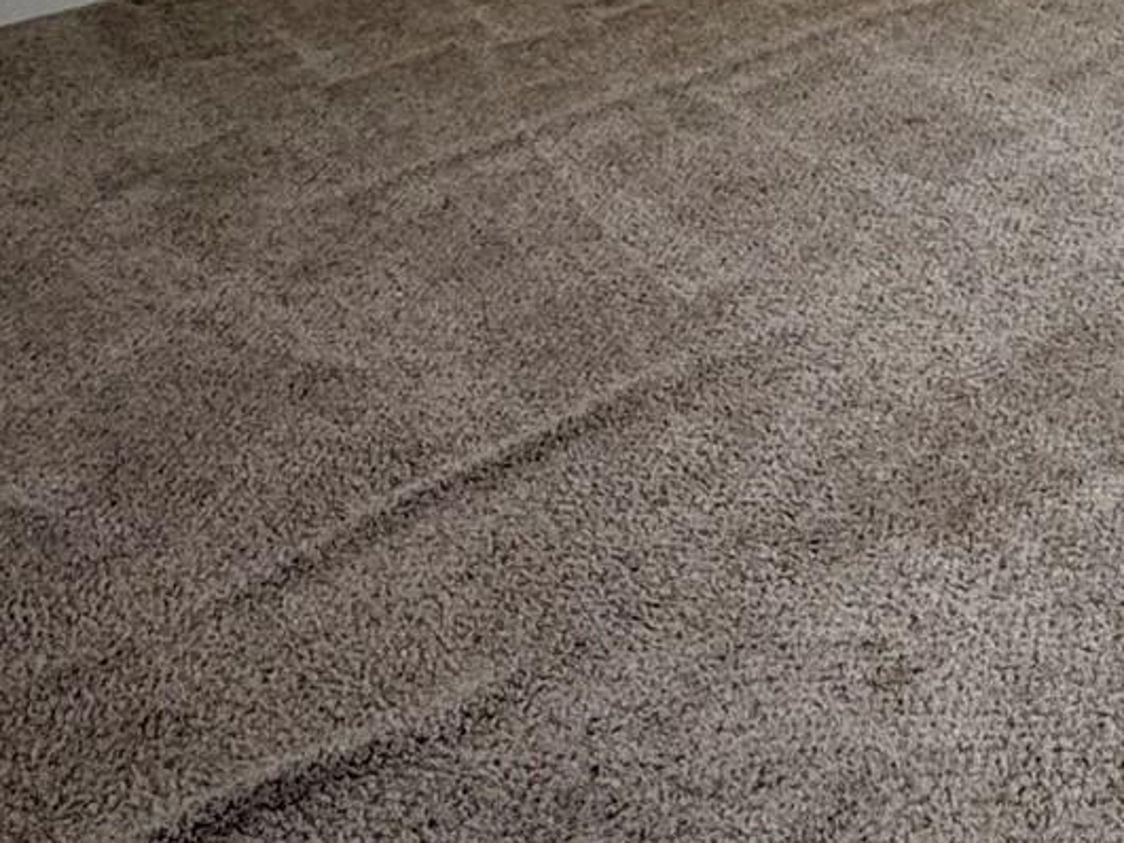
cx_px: 1113
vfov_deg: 20.2
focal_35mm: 54
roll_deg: -0.6
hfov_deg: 32.8
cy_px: -638
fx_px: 1753
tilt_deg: -2.4
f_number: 2.2
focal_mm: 2.22
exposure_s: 1/120
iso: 200
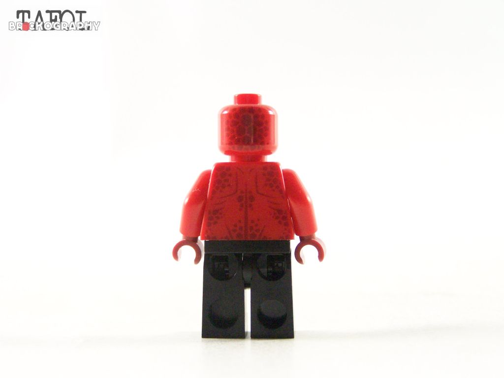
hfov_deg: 28.2
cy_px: 189
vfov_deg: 21.3
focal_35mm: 69
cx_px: 252
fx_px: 1005
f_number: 3.2
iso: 400
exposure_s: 1/60
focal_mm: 11.5
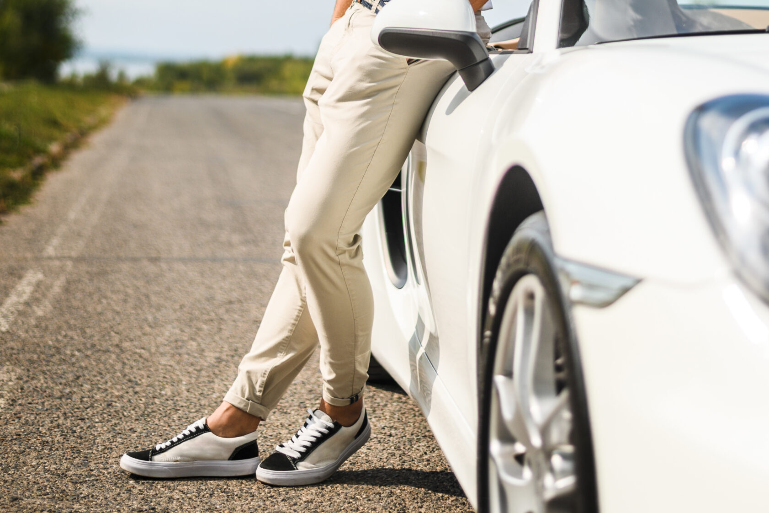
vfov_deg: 17.5
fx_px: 1623
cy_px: -5
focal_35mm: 76
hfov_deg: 26.7
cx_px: 382
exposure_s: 1/8000
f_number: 1.8
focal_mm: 50
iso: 100
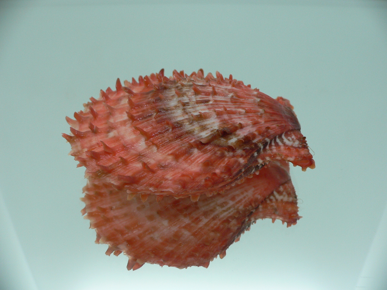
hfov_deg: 52.6
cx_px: 194
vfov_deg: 40.7
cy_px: 145
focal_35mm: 35
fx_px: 391
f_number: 2.8
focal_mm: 4.6
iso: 100
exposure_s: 1/60
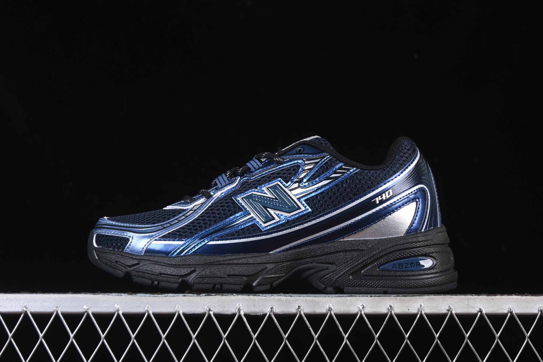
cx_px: 272
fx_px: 1131
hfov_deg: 27.0
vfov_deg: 18.2
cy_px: 181
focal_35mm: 75
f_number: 6.3
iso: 160
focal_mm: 50
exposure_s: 1/60
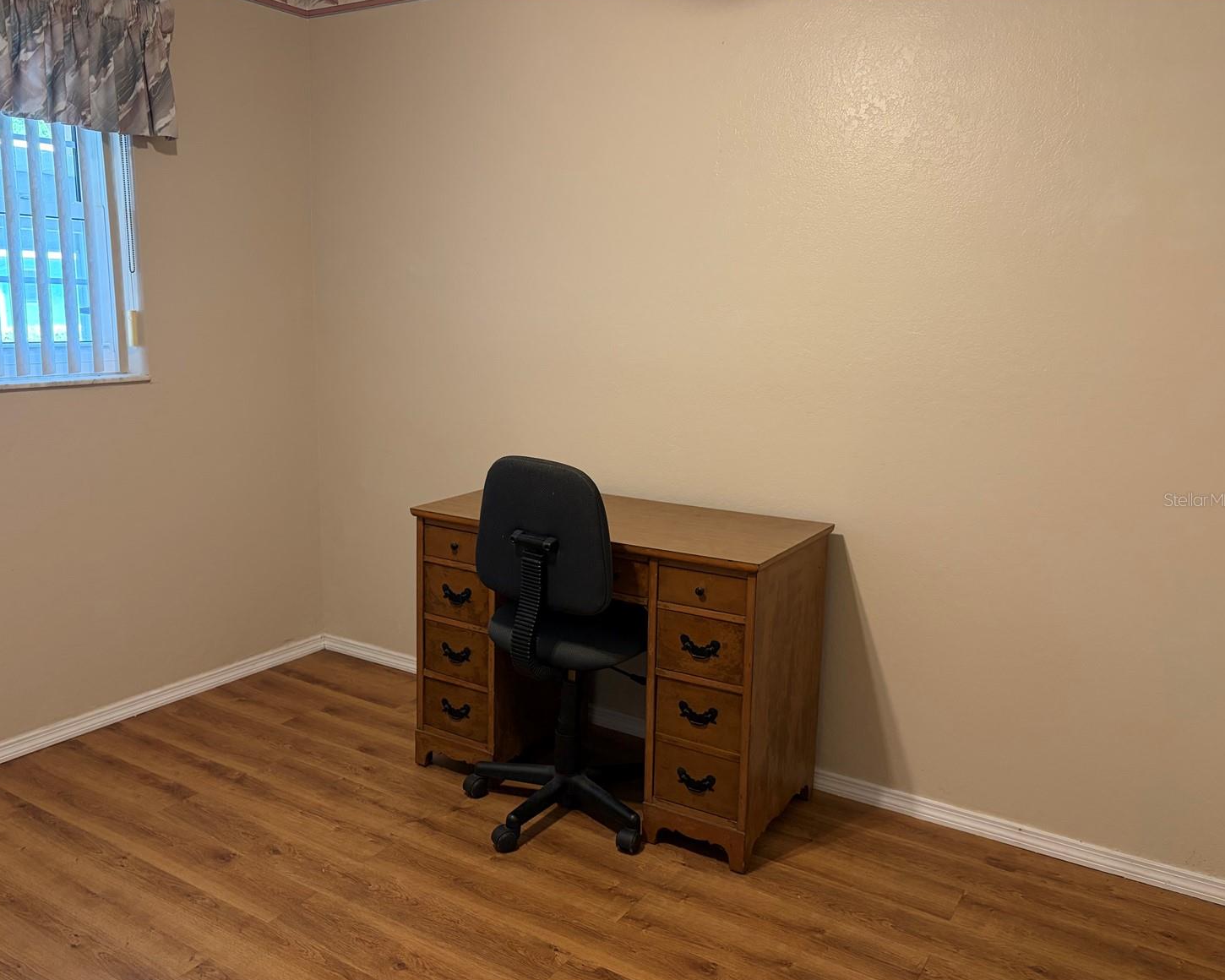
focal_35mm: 28
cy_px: 499
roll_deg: -1.0
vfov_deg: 51.5
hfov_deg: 62.1
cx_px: 568
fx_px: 1015
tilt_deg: -11.4
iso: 200
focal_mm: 5.96
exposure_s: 1/60
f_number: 1.6
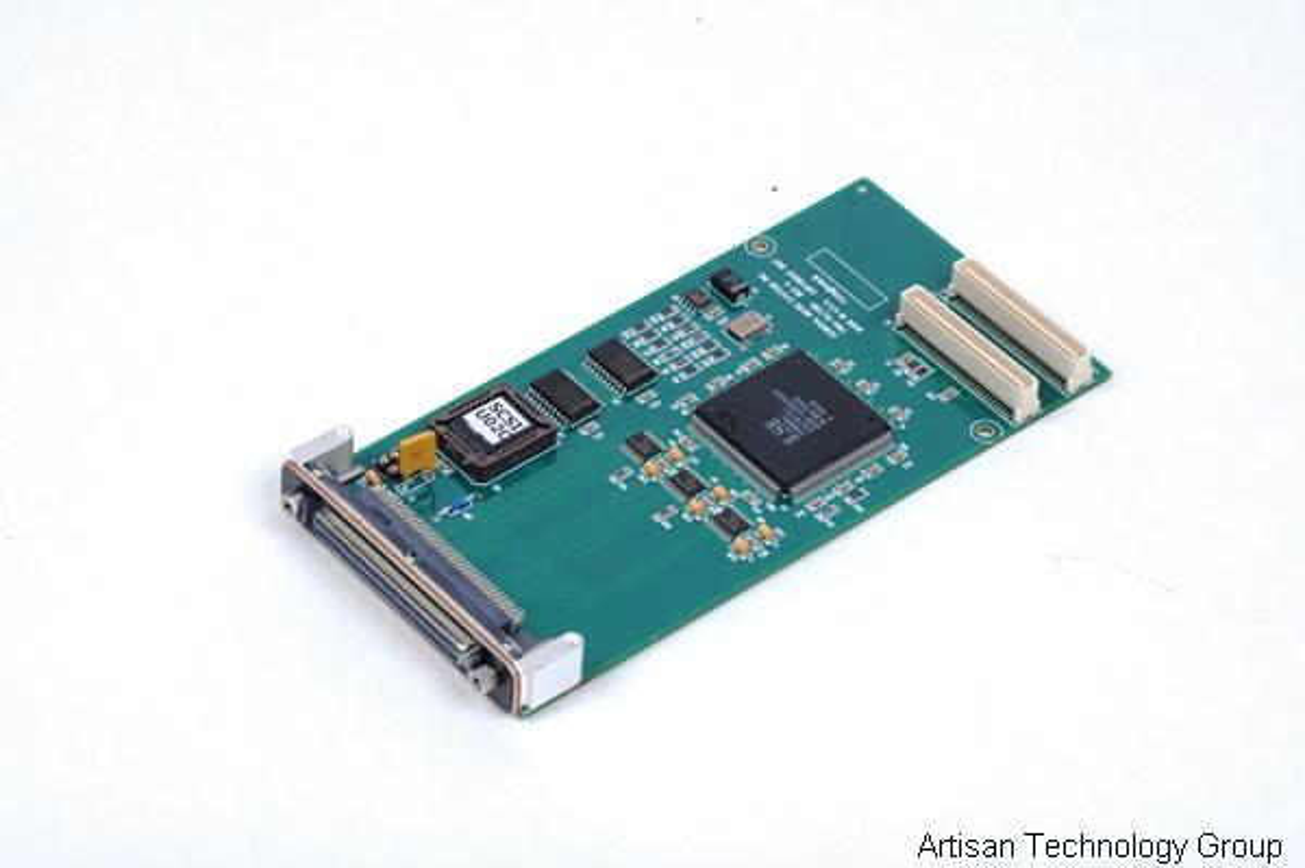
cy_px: 434
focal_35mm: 158
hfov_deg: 13.1
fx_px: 5705
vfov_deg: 8.7
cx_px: 652
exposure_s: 1/200
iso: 400
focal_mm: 105
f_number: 14
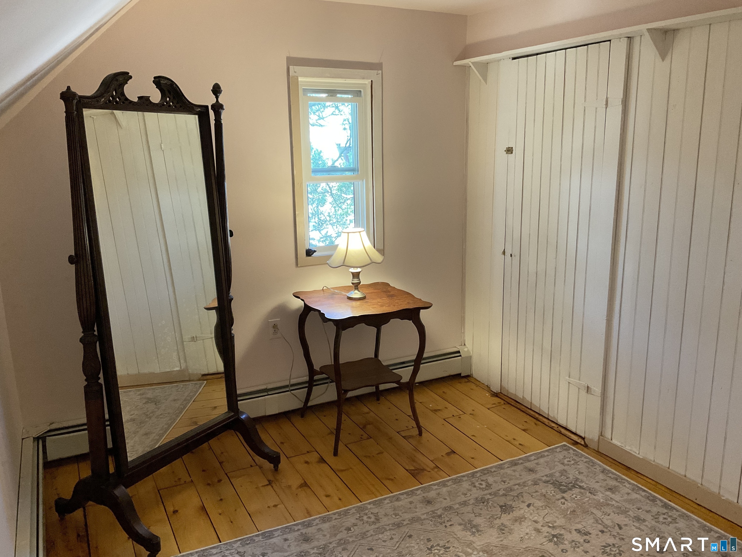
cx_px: 371
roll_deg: -0.3
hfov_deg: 61.7
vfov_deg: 48.2
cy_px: 278
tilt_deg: -12.2
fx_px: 622
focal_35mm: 29
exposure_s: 1/60
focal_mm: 3
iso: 200
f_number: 1.8
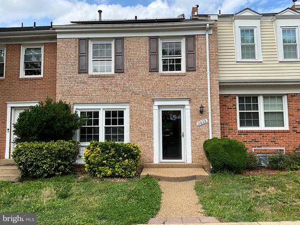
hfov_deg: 61.7
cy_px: 112
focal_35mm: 29
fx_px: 251
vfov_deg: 48.2
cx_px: 150
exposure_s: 1/1168
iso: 25
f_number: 1.8
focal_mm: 3
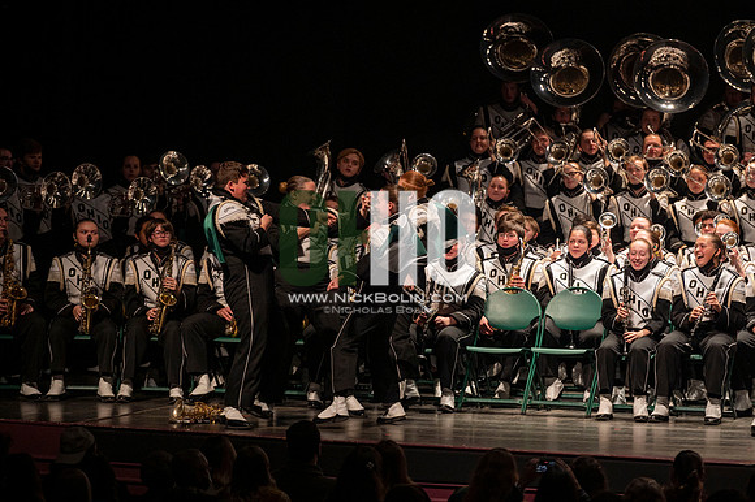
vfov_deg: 6.9
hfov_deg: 10.3
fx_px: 4192
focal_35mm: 200
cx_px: 378
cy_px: 251
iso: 1250
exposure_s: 1/500
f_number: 3.5
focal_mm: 200
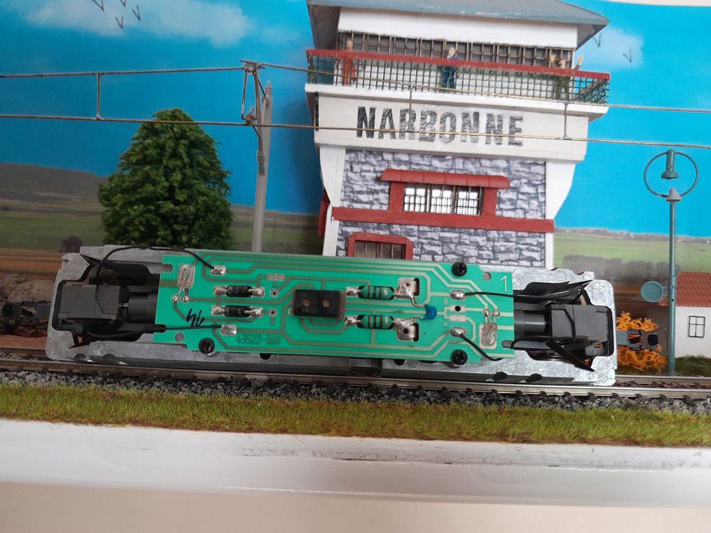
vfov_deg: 51.4
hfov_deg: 65.3
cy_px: 266
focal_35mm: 27
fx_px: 555
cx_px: 356
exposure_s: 1/33
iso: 400
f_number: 1.8
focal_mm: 4
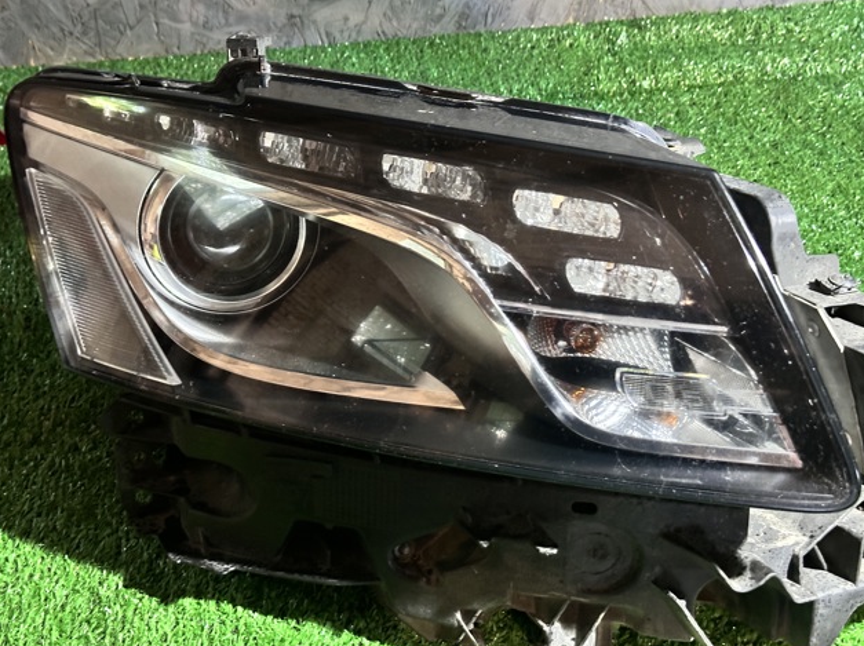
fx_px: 1222
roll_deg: +2.8
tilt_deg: -43.2
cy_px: 327
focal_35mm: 49
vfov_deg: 29.6
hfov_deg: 38.9
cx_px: 431
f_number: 1.78
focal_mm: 6.86
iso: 500
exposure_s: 1/33
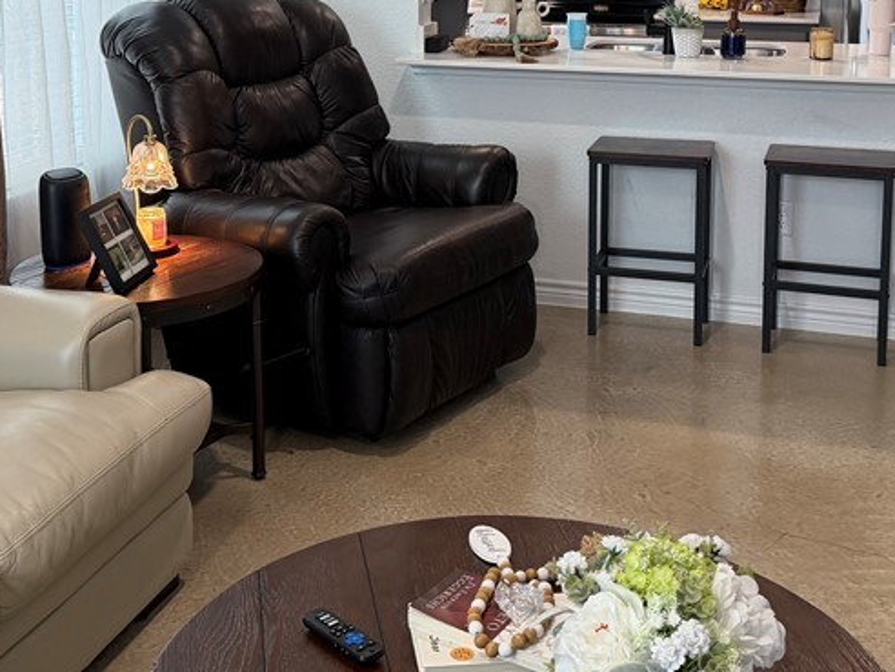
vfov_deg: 28.1
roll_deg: -0.4
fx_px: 1293
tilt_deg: -8.0
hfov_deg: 38.2
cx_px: 427
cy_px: 80
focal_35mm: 50
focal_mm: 6.76
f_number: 1.78
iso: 250
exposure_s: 1/120
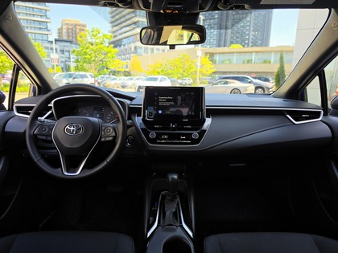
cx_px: 169
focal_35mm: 23
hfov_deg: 73.9
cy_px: 126
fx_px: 225
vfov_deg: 58.9
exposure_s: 1/359
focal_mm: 6.5
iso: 20
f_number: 1.4
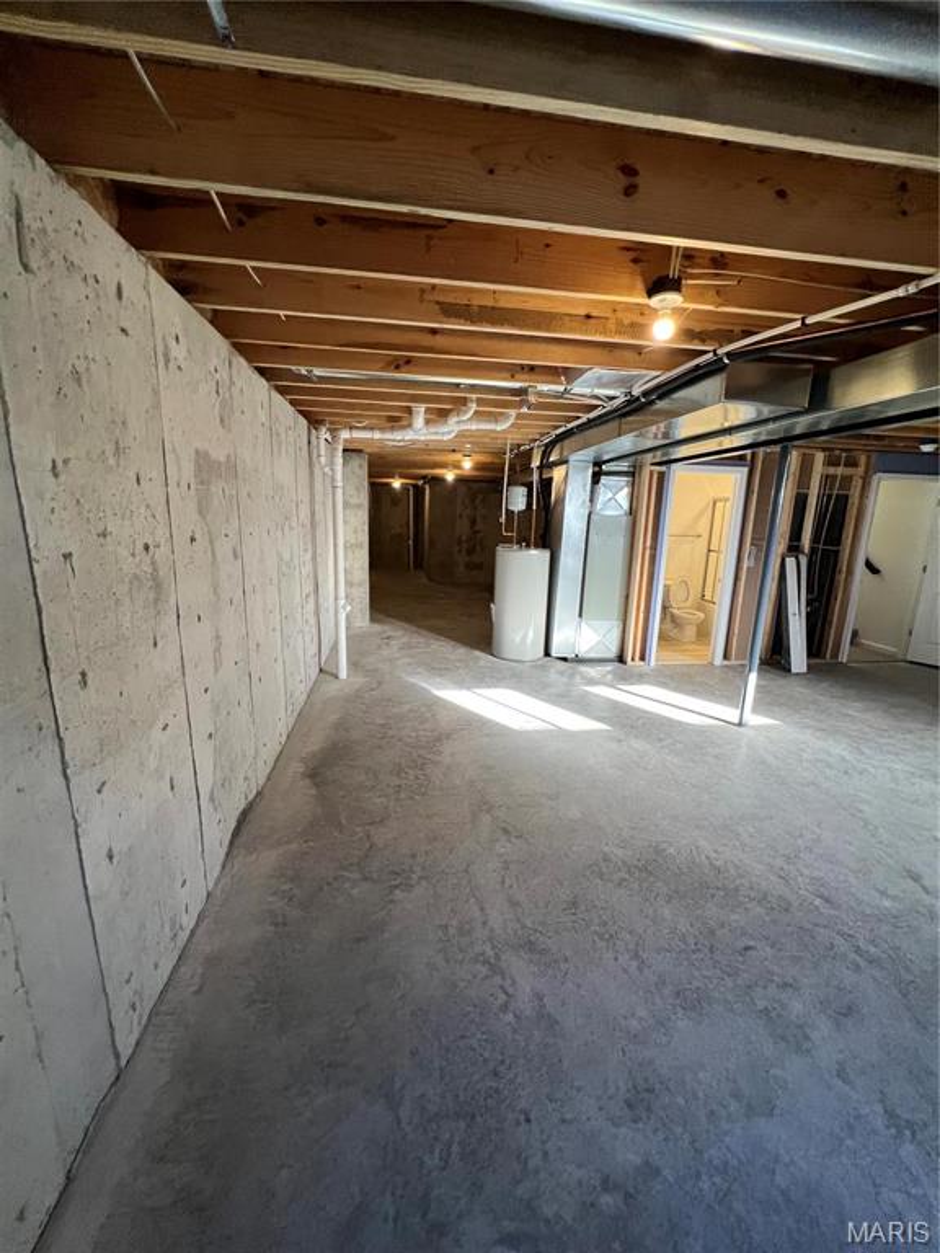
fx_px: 471
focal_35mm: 13
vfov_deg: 106.2
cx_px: 470
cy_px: 626
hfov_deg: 89.9
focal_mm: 1.57
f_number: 1.8
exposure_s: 1/120
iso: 200
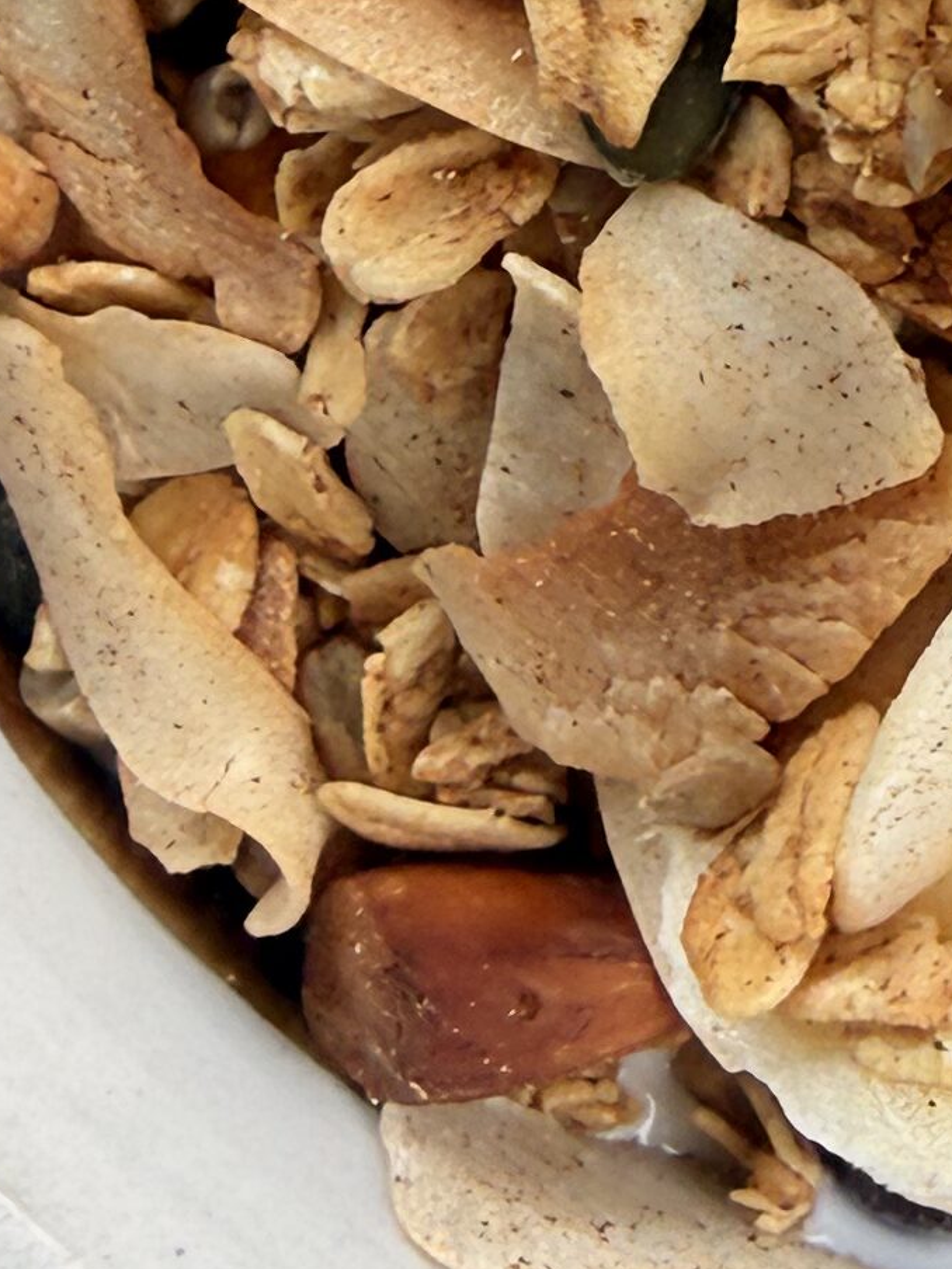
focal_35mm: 107
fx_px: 3924
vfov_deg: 17.7
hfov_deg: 13.1
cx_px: 1386
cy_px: -138
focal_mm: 2.22
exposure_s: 1/223
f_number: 2.2
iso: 40
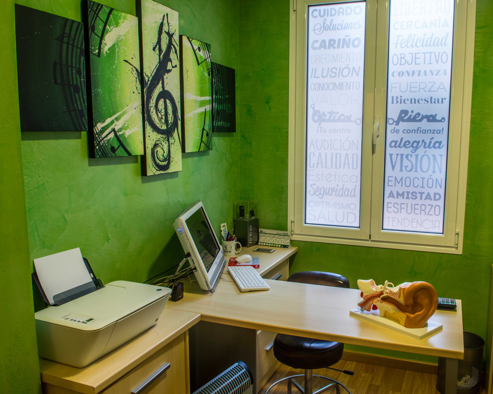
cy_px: 202
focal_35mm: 30
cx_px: 292
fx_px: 432
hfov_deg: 59.0
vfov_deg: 49.1
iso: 100
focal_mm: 17
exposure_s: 1
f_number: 10
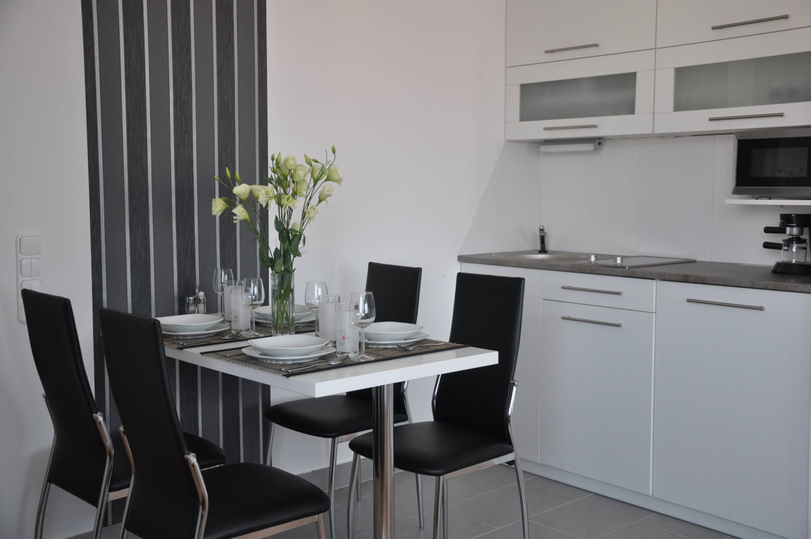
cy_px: 270
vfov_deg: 34.1
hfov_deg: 49.6
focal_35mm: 39
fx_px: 877
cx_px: 406
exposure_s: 1/30
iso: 400
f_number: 4
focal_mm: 26
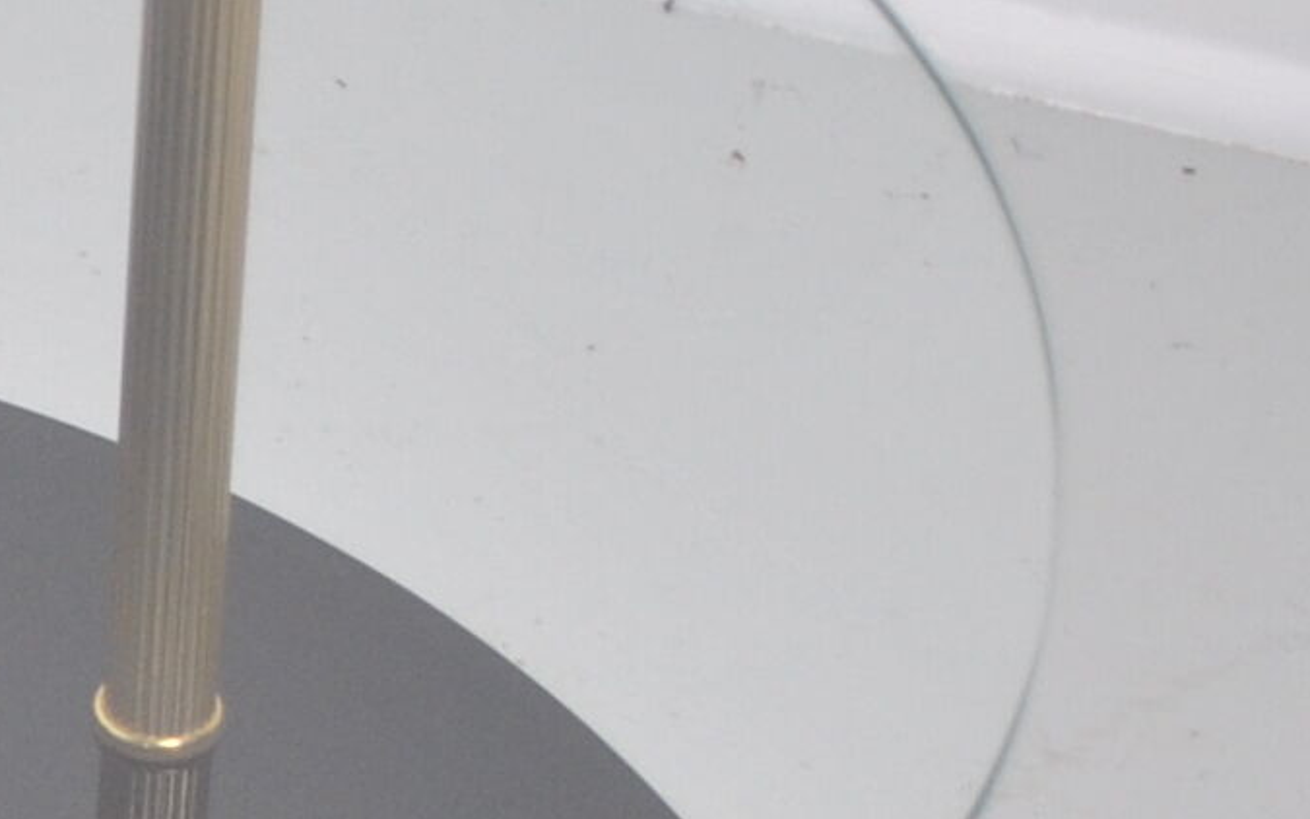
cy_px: 1069
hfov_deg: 8.3
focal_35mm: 246
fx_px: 8783
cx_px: -893
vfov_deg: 5.3
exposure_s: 1/30
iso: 250
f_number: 4.5
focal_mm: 28
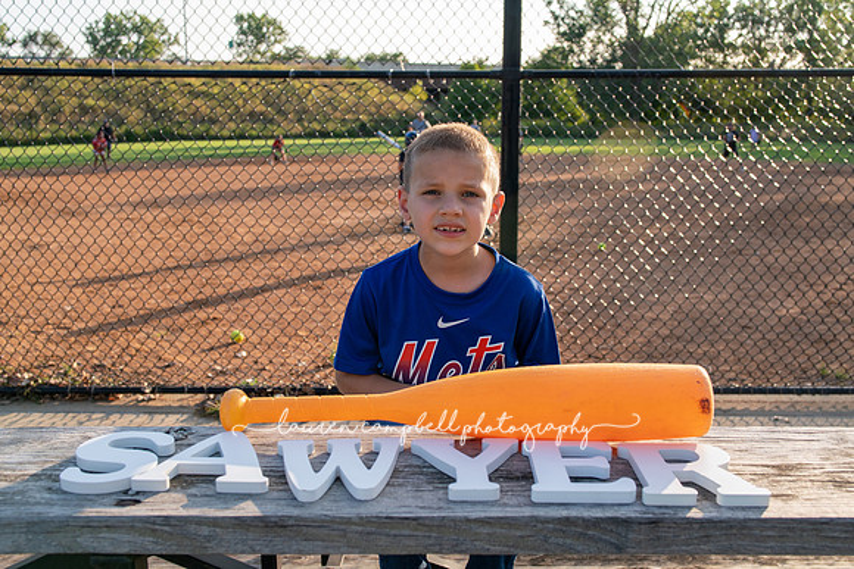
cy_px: 284
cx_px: 427
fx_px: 830
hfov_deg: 54.4
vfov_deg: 37.9
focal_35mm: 35
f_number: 7.1
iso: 400
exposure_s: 1/250
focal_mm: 35
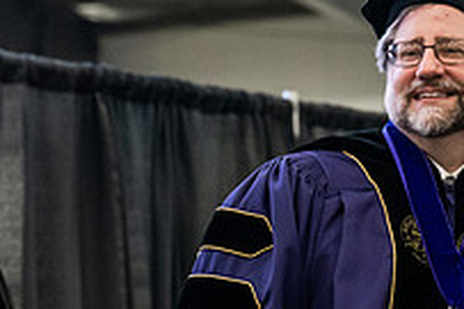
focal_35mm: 246
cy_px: 239
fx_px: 3168
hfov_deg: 8.3
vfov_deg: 5.6
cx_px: 489
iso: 6400
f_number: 5
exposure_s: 1/250
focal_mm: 86
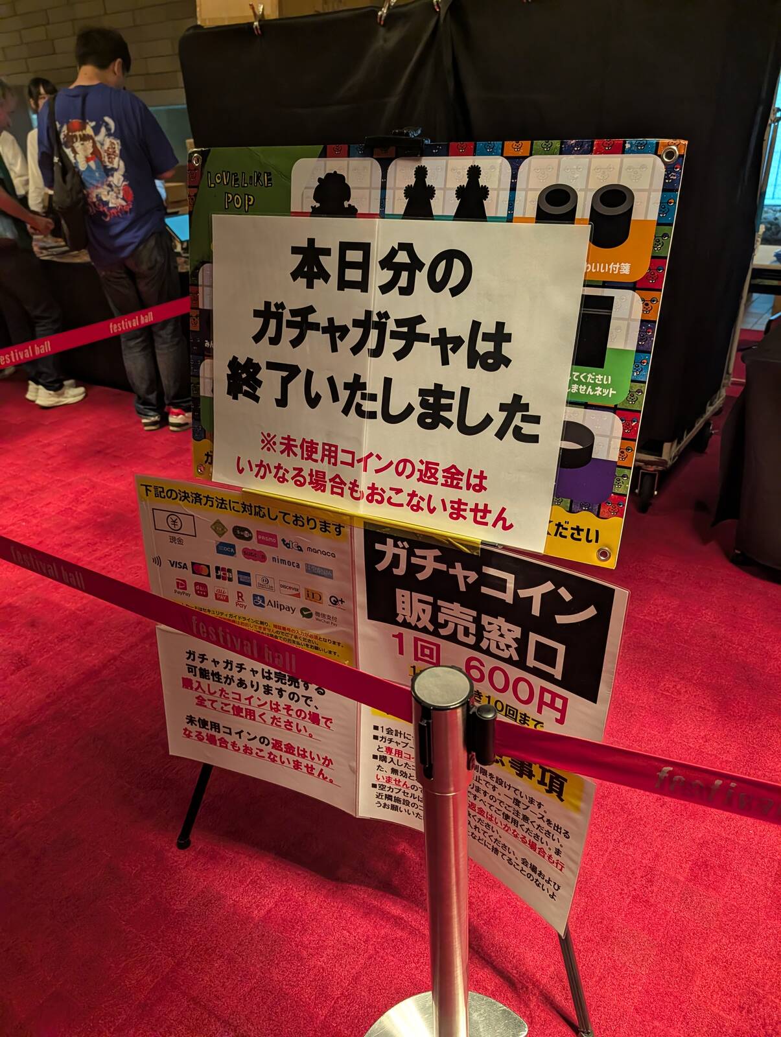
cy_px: 518
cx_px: 390
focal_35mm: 24
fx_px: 720
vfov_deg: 71.5
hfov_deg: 56.9
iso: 988
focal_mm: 6.9
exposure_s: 1/138
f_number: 1.68
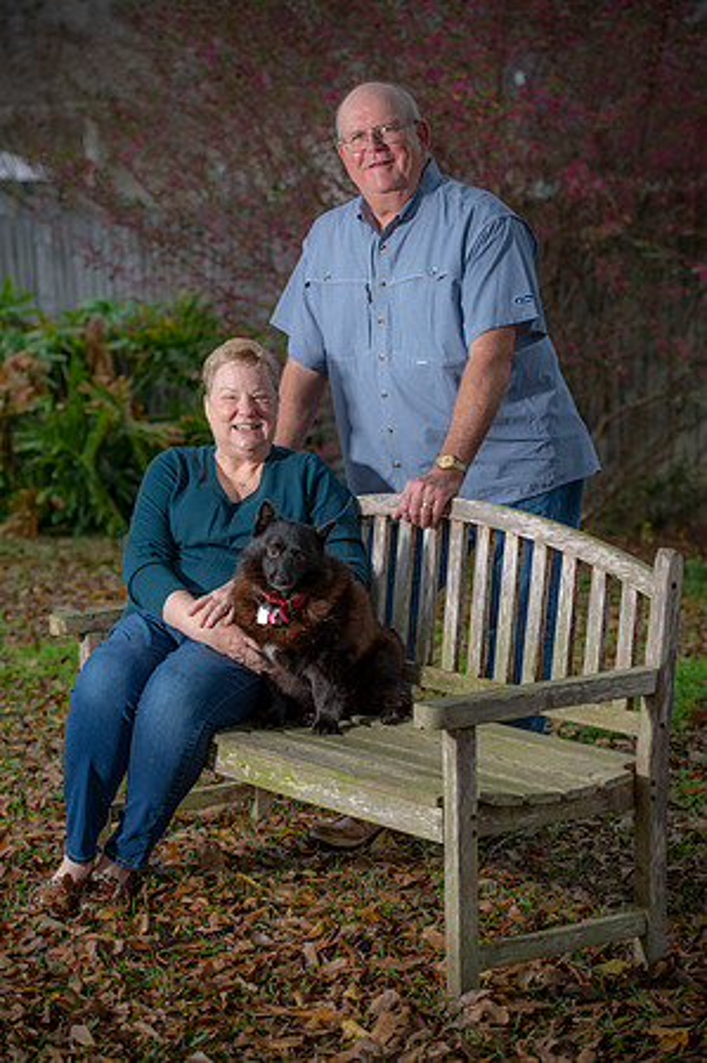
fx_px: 2362
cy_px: 532
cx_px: 354
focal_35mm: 80
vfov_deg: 25.4
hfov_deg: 17.0
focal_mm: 80
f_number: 4
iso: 160
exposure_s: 1/200
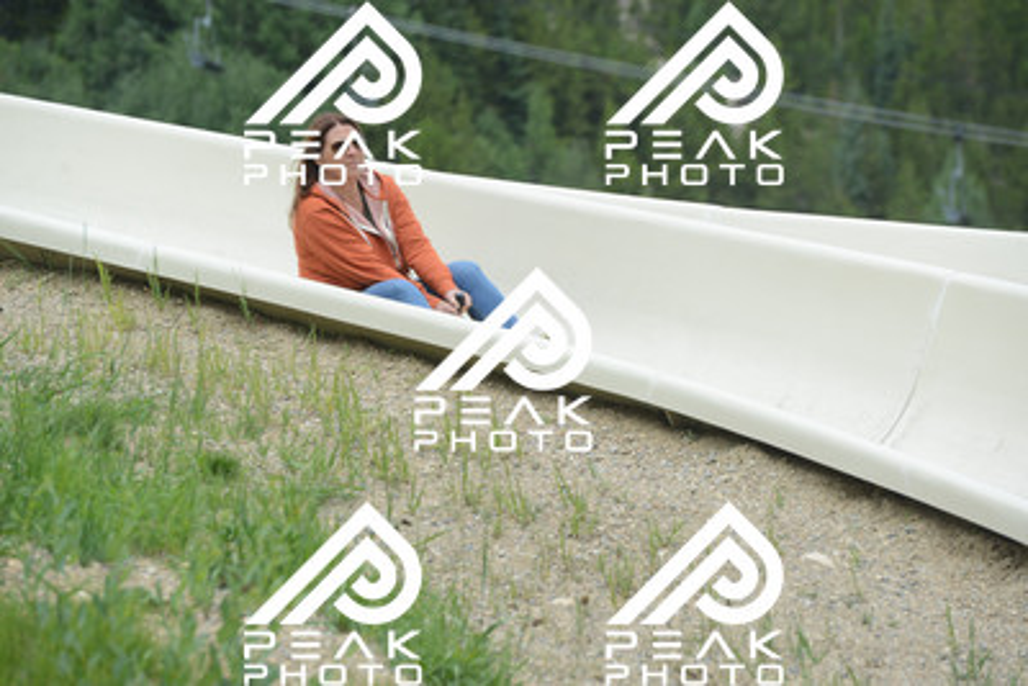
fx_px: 5570
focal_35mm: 195
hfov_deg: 10.5
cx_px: 514
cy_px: 343
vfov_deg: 7.0
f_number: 6.3
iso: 280
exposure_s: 1/640
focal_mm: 195
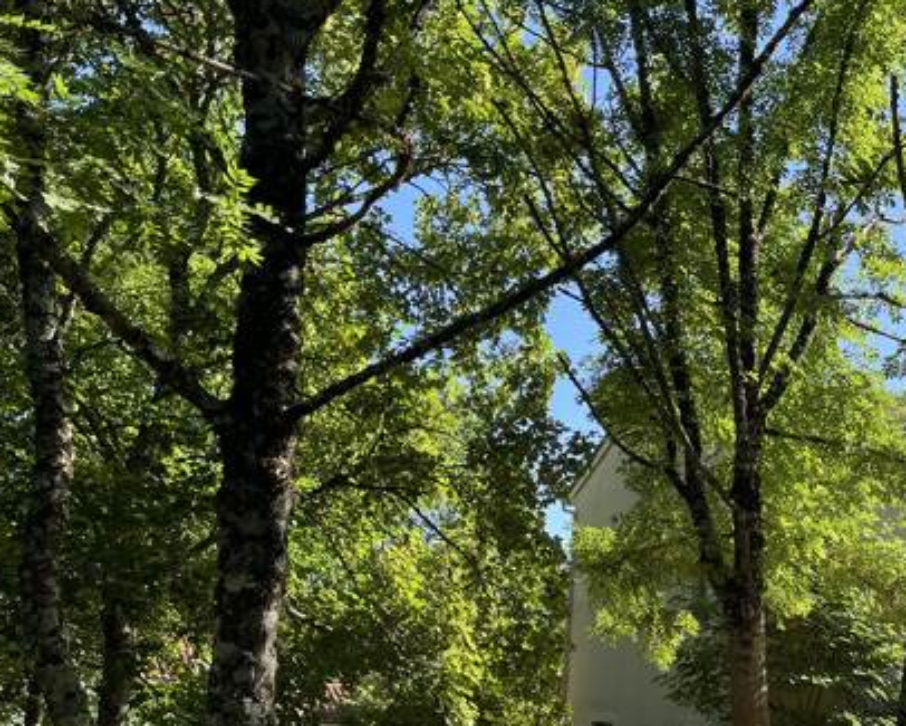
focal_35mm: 50
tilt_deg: +9.3
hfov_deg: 35.1
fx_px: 1341
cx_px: 823
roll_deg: -1.5
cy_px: 518
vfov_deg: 29.9
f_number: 1.6
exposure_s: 1/1018
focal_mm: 5.1
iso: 50
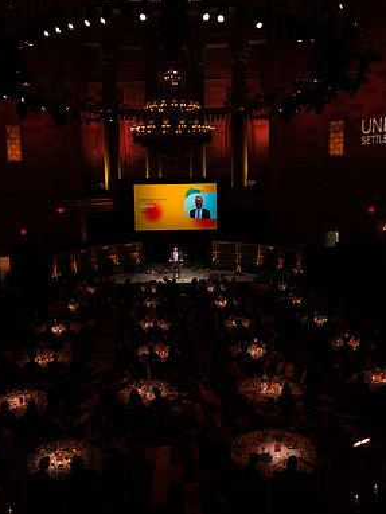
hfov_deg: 40.7
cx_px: 180
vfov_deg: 52.6
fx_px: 520
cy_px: 256
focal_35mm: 35
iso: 1600
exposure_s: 1/200
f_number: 4
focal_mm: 24
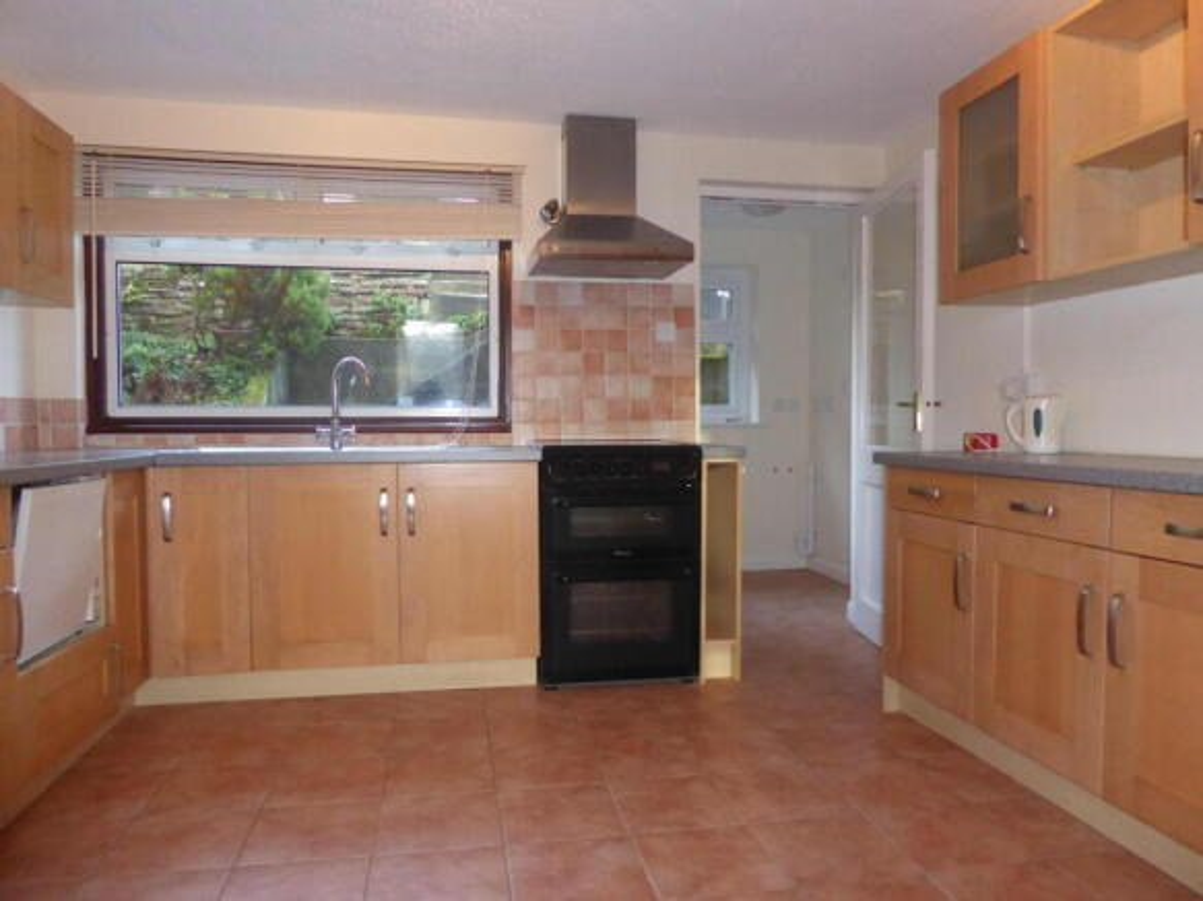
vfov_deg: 54.9
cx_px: 602
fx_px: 869
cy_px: 450
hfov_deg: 69.4
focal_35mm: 25
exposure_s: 1/60
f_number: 3.3
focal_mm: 4.3
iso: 800
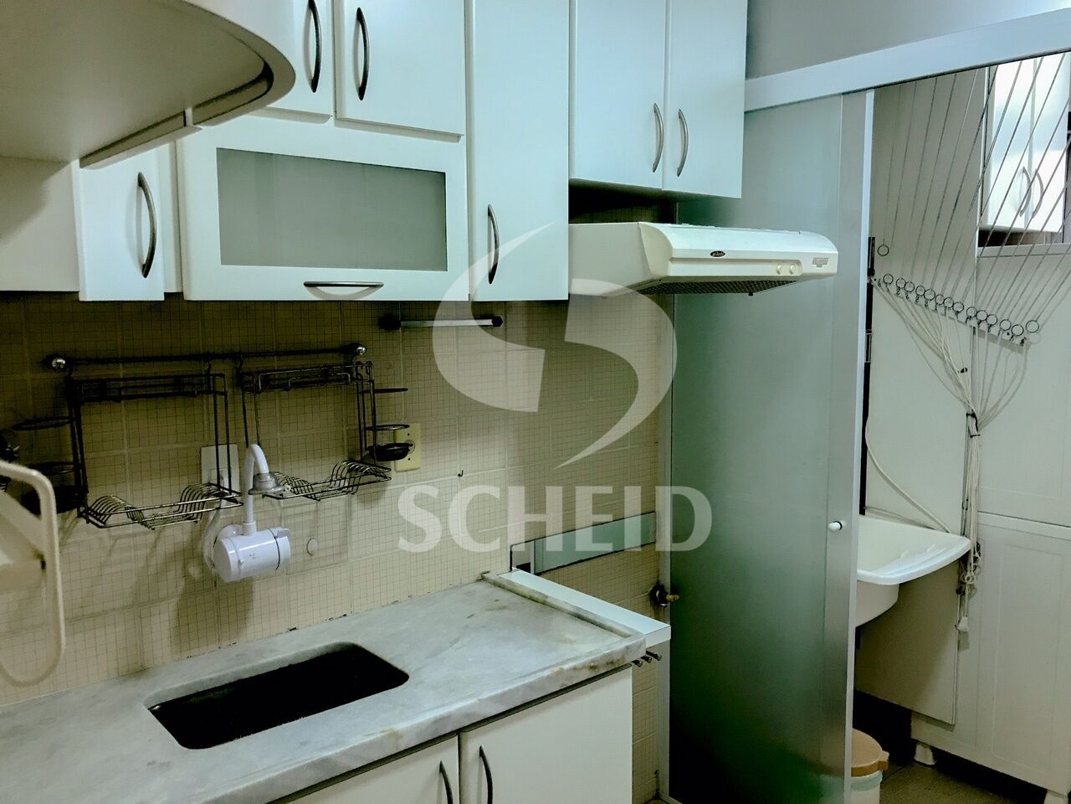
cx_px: 536
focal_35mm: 28
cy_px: 402
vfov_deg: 49.7
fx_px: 866
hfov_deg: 63.4
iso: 32
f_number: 1.8
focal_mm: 3.99
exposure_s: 1/30
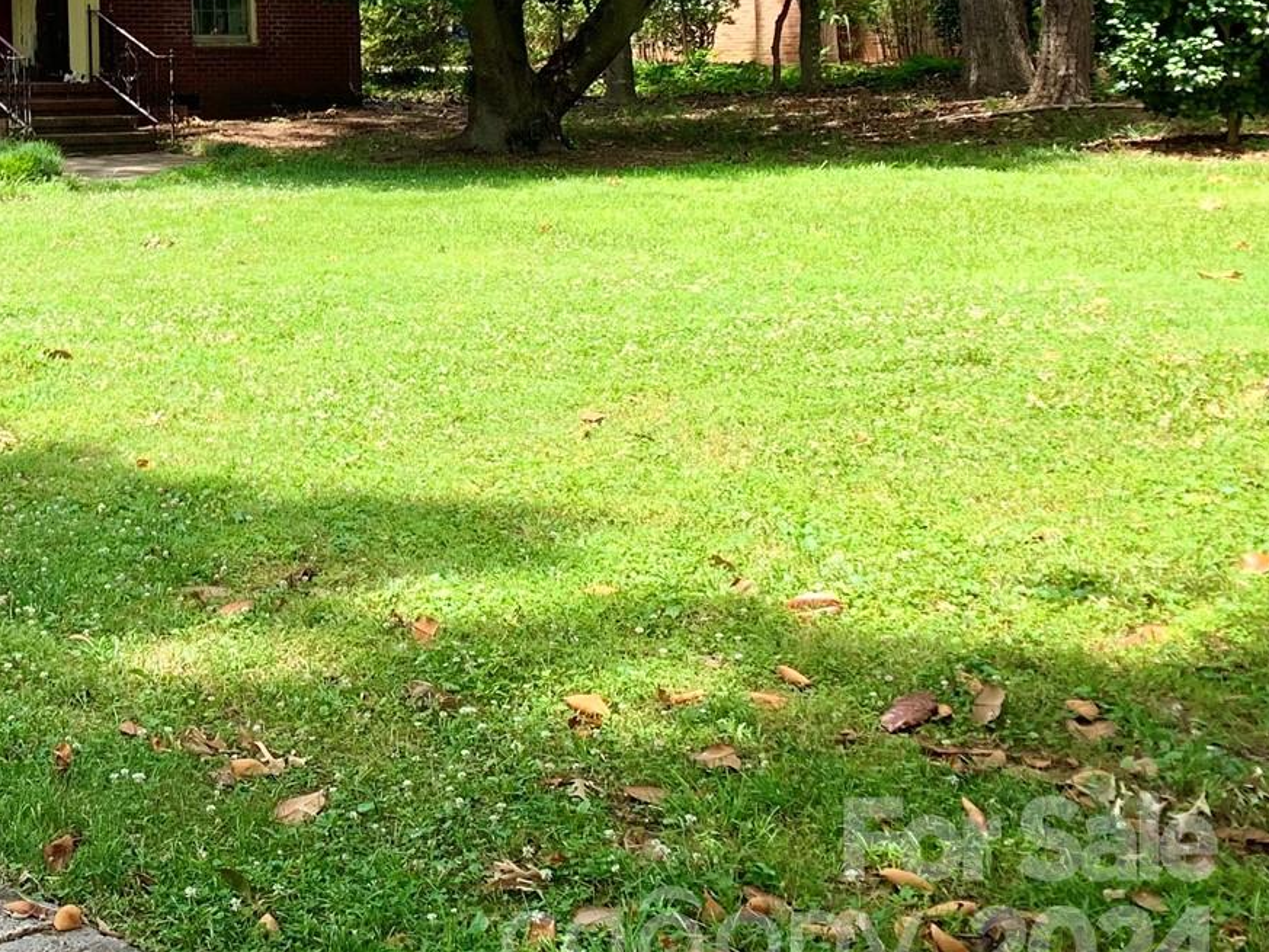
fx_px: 2237
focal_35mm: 61
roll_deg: +0.2
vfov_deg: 22.9
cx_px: -166
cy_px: -47
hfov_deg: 28.4
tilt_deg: +3.4
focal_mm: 4.25
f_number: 1.8
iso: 25
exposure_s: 1/558
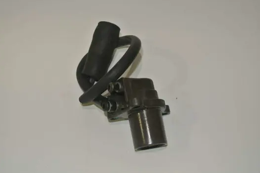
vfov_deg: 25.5
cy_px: 86
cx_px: 129
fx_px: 383
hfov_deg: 37.5
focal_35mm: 53
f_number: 4.8
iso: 200
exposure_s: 1/60
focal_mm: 19.6
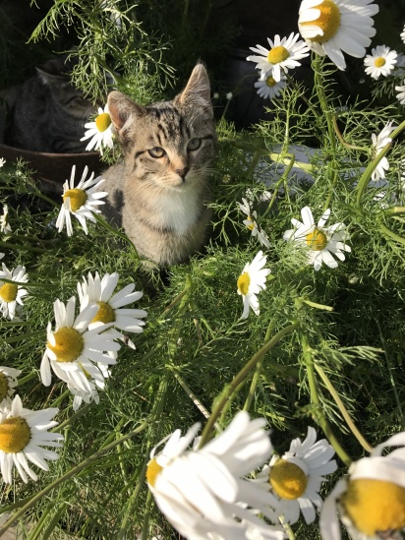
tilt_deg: -40.6
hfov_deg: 49.8
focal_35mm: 28
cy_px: 270
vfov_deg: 63.4
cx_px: 202
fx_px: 437
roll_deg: -3.9
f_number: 1.8
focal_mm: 3.99
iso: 20
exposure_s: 1/1623
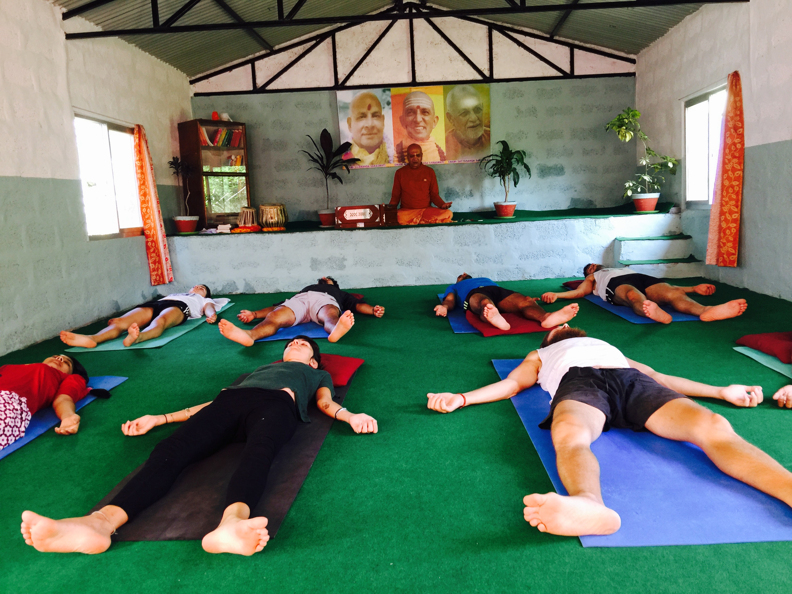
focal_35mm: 29
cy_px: 297
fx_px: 664
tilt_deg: -7.1
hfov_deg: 61.7
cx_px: 396
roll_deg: +1.9
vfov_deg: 48.2
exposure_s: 1/33
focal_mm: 4.15
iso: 64
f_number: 2.2
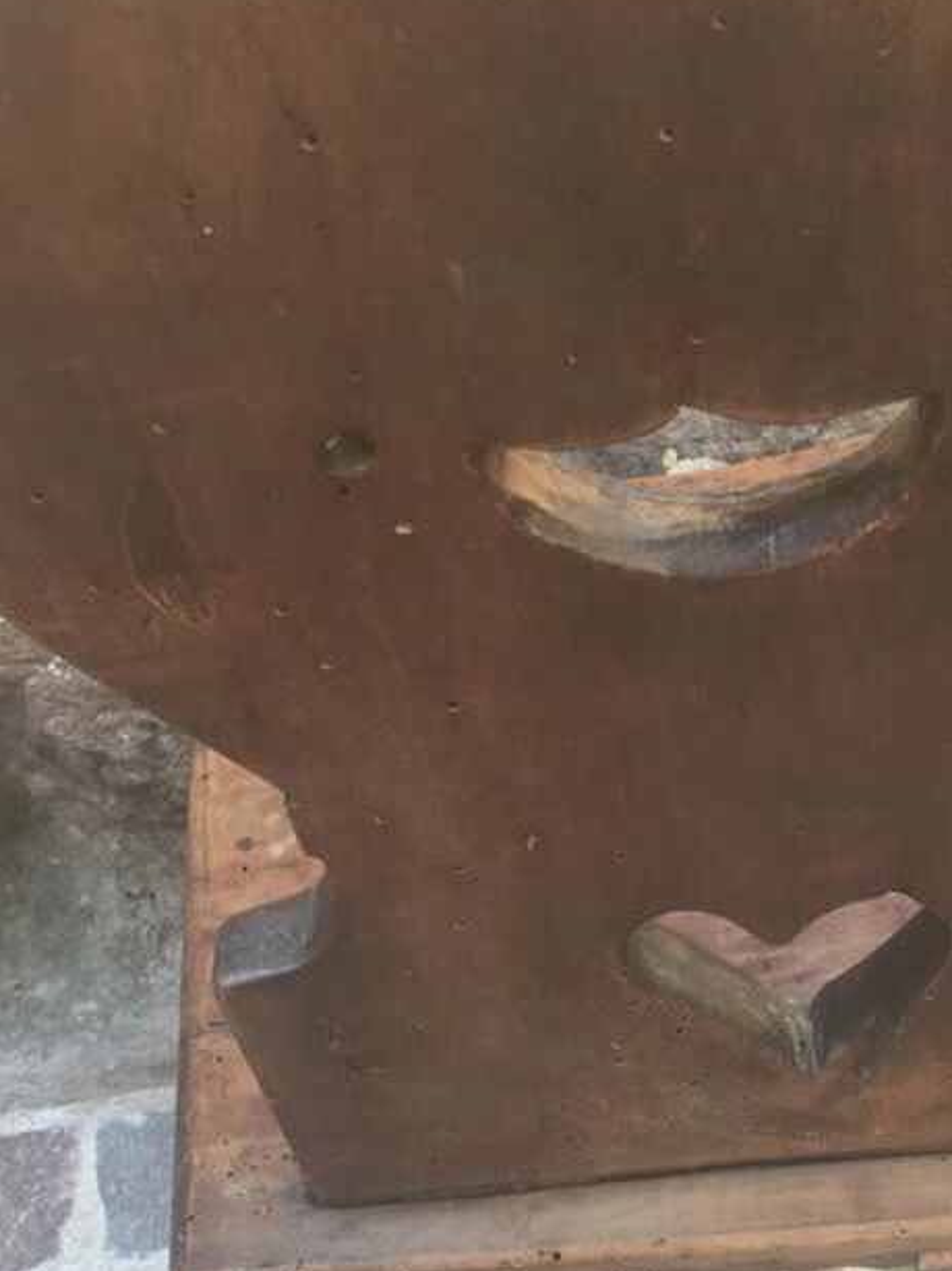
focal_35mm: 63
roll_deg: +0.8
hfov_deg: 23.0
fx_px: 2312
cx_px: 735
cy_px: 790
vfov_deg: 30.6
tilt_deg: -38.4
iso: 25
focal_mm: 4.15
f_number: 2.2
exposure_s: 1/50
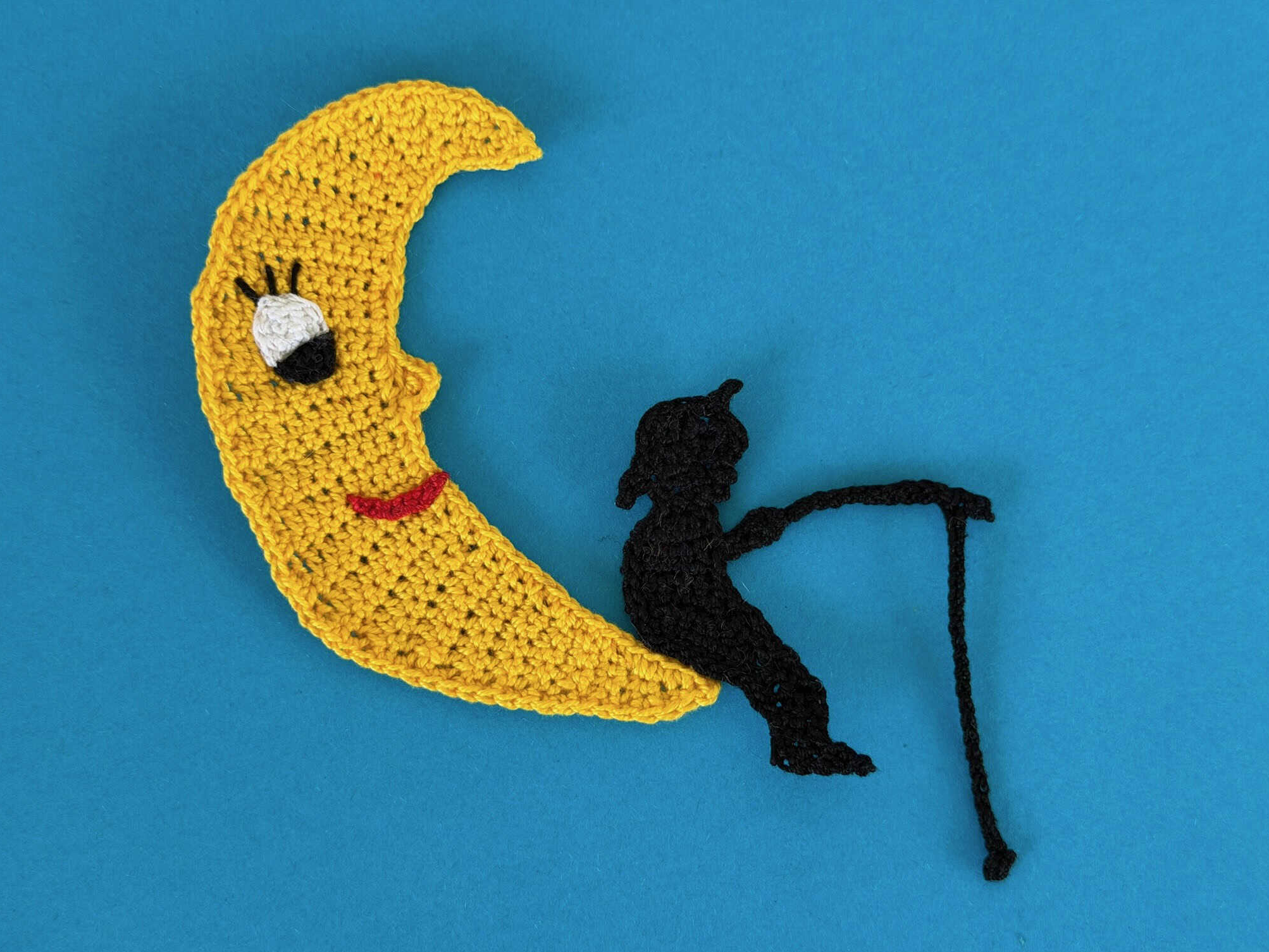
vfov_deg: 29.7
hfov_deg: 38.9
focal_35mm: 49
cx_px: 640
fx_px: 1797
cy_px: 485
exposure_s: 1/121
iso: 50
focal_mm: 6.8
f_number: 1.8
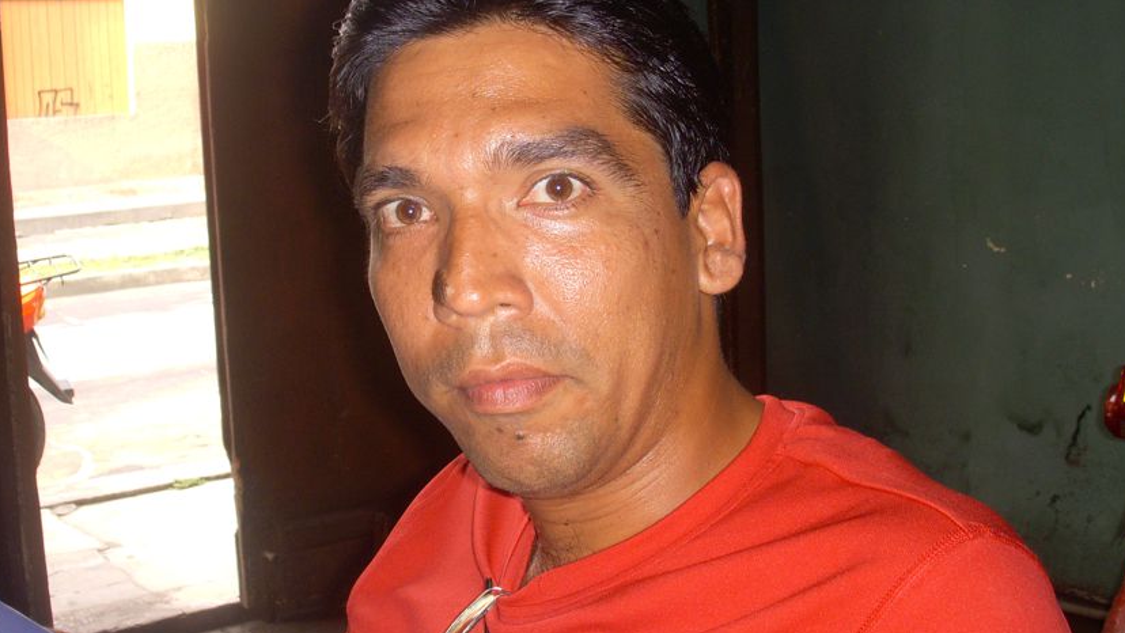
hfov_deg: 41.3
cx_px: 518
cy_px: 346
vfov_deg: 24.0
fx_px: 1492
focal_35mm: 50
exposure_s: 1/30
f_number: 3.3
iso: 100
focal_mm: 6.3
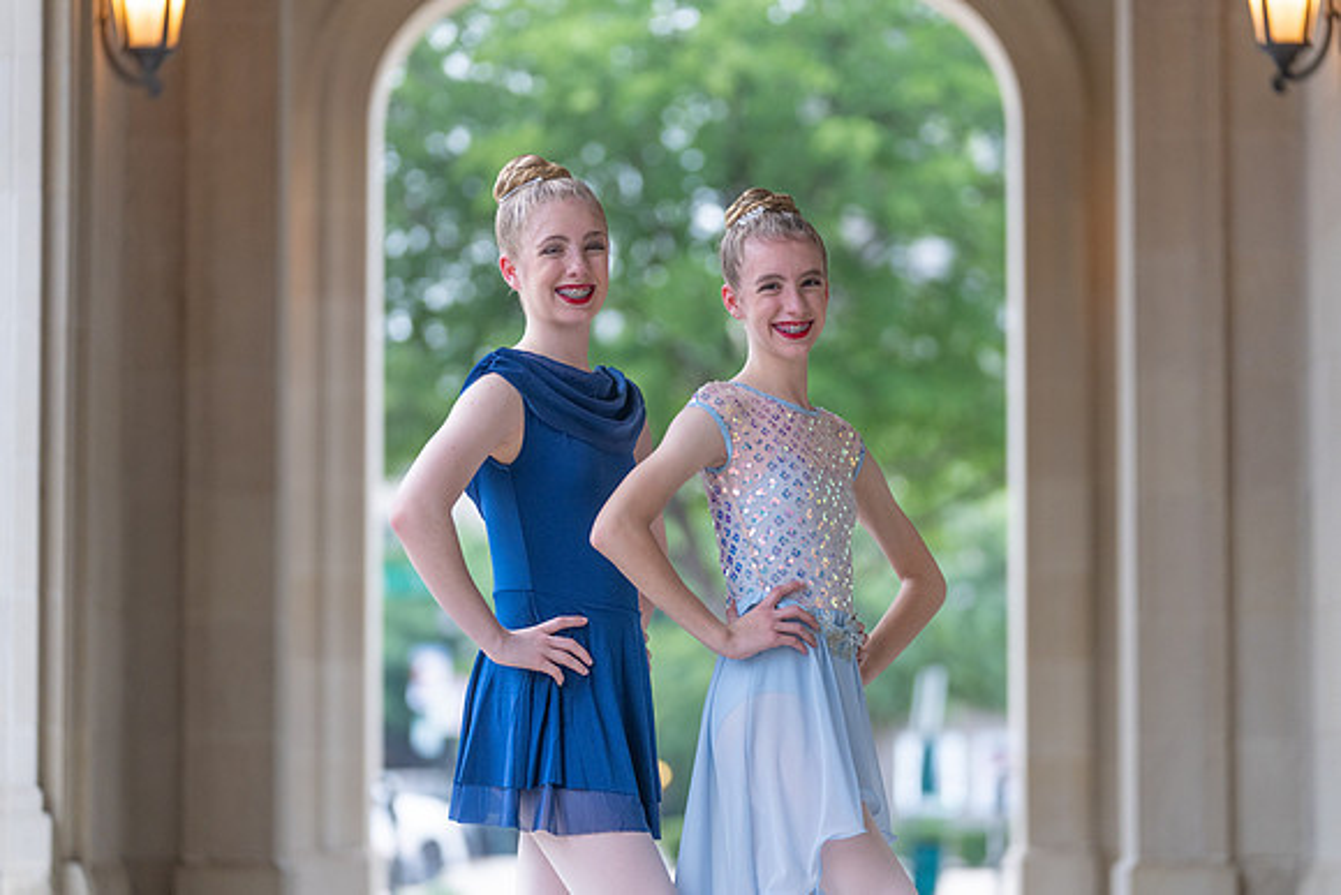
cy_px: 448
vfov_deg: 10.2
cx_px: 670
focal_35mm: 135
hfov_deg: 15.2
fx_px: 5035
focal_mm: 132
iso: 800
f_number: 2.8
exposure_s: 1/320
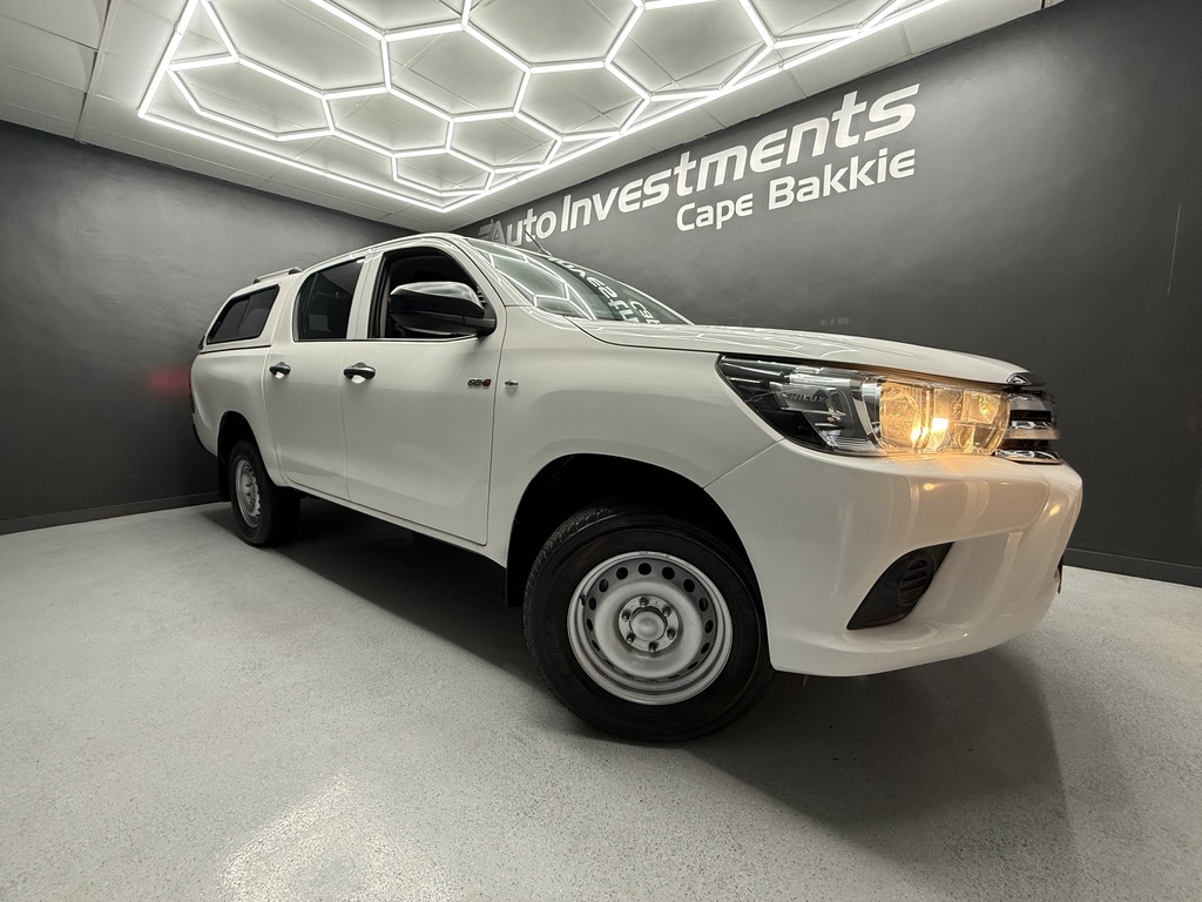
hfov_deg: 102.1
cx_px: 601
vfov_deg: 85.7
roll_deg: +1.7
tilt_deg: -5.9
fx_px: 486
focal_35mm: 14
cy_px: 451
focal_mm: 2.22
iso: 200
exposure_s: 1/99
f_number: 2.2
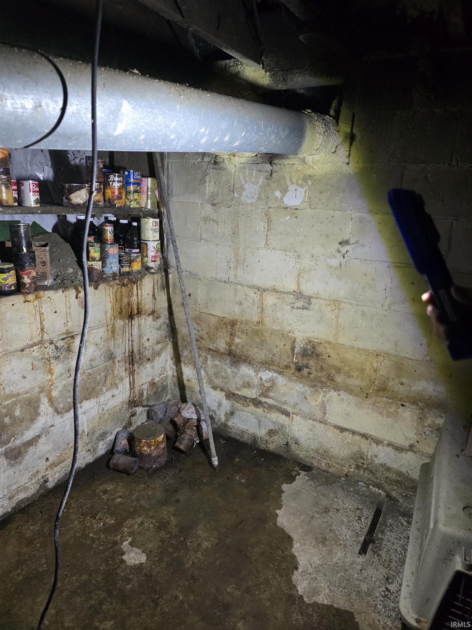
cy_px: 315
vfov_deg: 73.9
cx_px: 236
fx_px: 418
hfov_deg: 58.9
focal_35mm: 23
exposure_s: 1/60
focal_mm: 6.3
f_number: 1.7
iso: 640
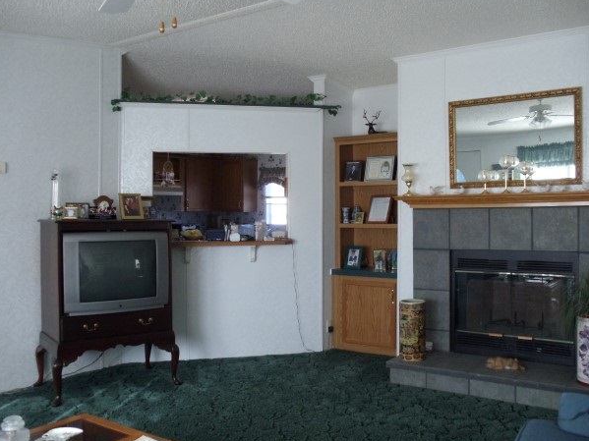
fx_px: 800
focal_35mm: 47
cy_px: 208
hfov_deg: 40.4
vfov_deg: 30.9
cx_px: 308
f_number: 3.5
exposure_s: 1/80
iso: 400
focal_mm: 6
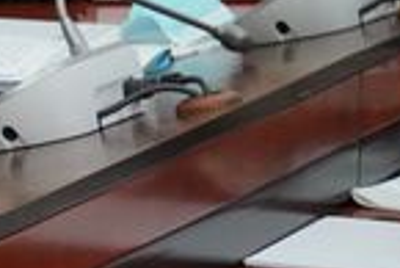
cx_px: -662
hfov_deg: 4.9
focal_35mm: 406
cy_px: -35
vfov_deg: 3.4
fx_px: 4513
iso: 2000
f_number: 4
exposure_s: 1/250
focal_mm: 49
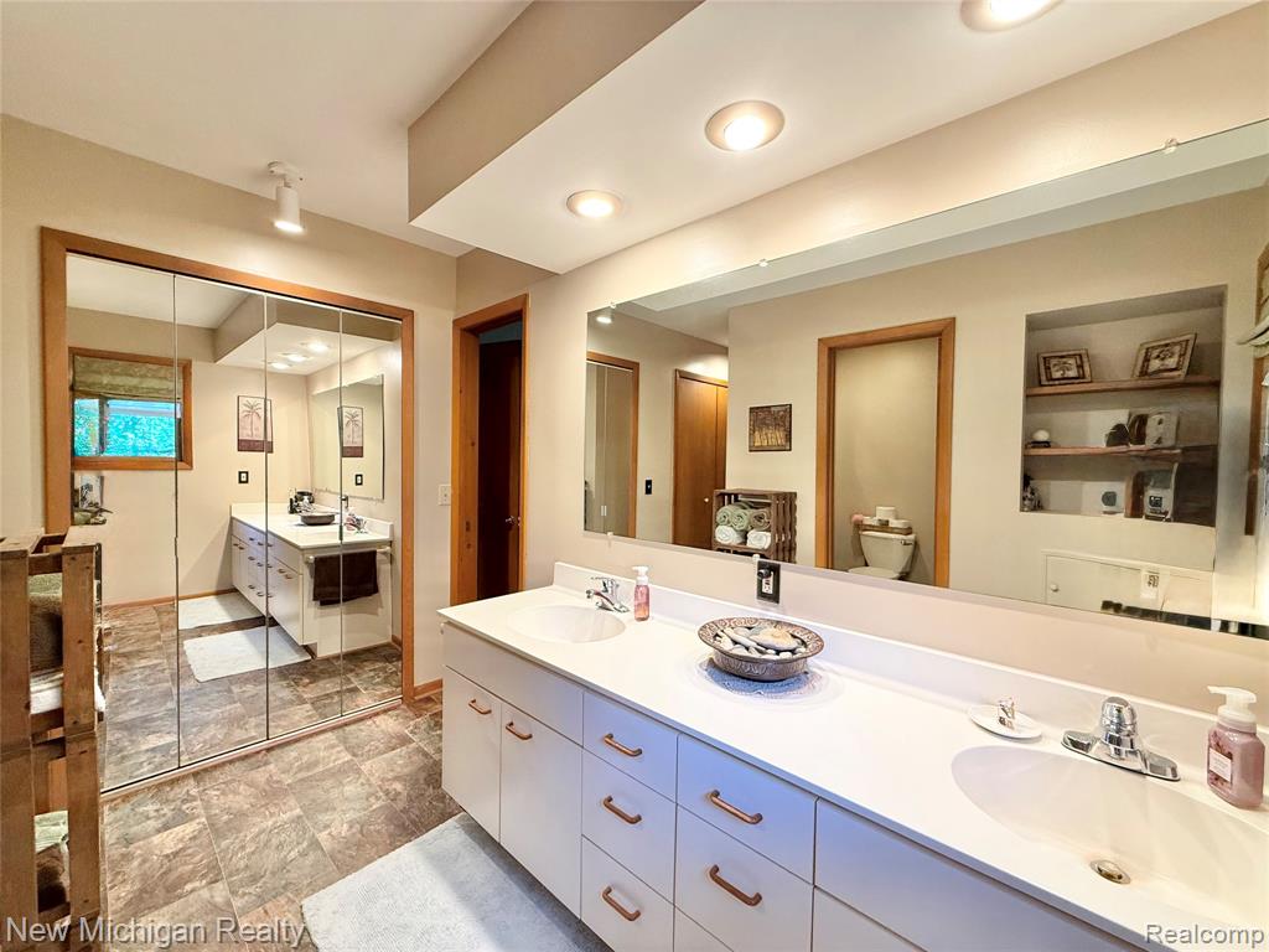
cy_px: 476
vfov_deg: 85.7
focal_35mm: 14
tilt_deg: -0.8
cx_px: 634
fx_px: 513
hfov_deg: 102.1
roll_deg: -0.9
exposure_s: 1/60
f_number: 2.2
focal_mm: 2.22
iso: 200
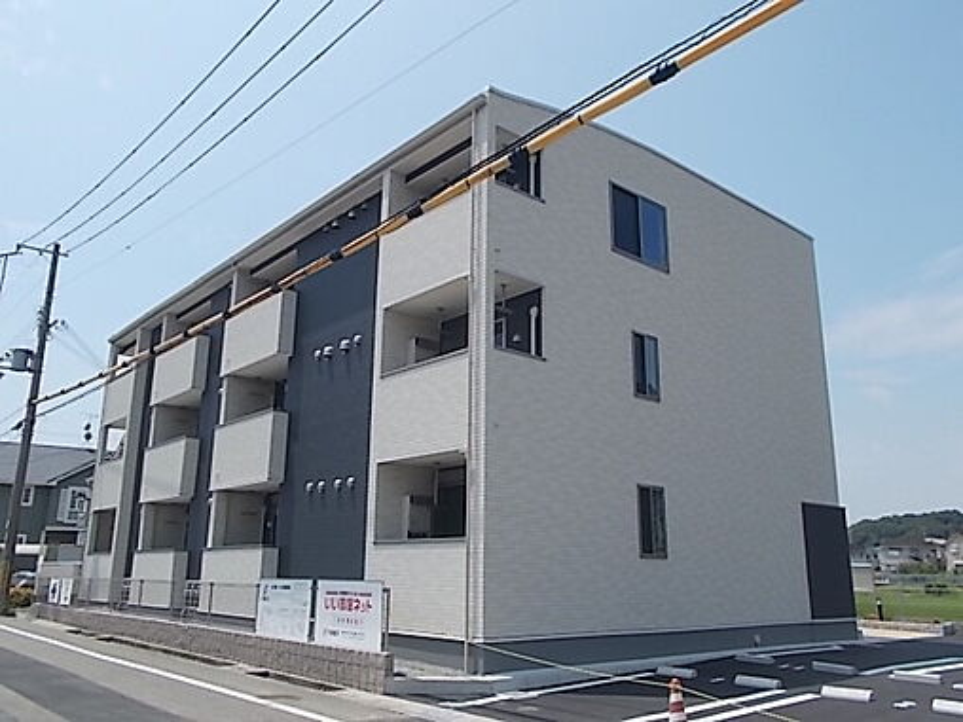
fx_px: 835
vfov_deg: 46.8
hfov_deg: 60.0
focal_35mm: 30
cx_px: 482
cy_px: 361
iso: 80
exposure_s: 1/125
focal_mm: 5.3
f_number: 8.6
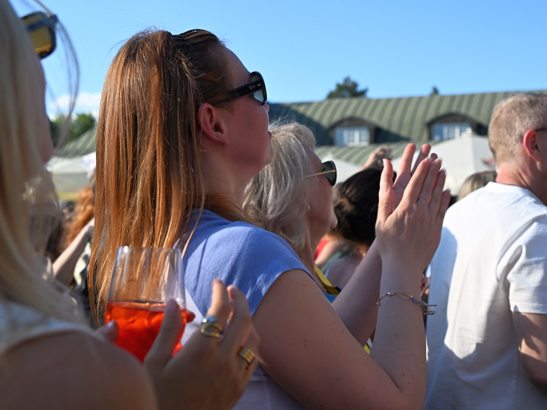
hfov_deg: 36.8
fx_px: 822
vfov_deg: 28.0
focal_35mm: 52
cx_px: 280
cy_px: 207
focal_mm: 44
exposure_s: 1/320
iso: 100
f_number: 5.6
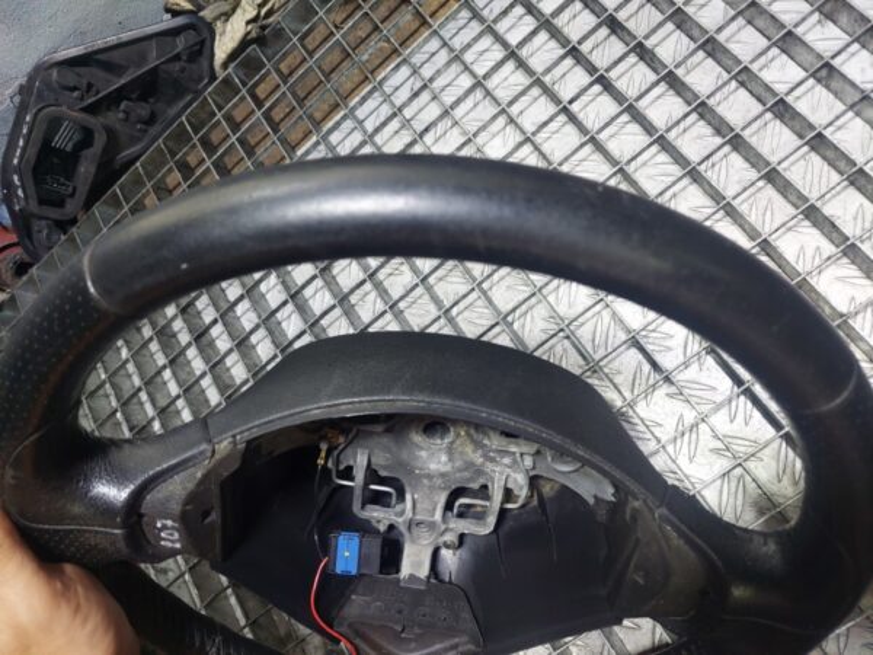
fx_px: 630
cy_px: 328
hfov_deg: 69.4
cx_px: 436
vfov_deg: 54.9
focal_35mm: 25
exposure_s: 1/50
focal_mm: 5.23
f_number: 1.8
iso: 200
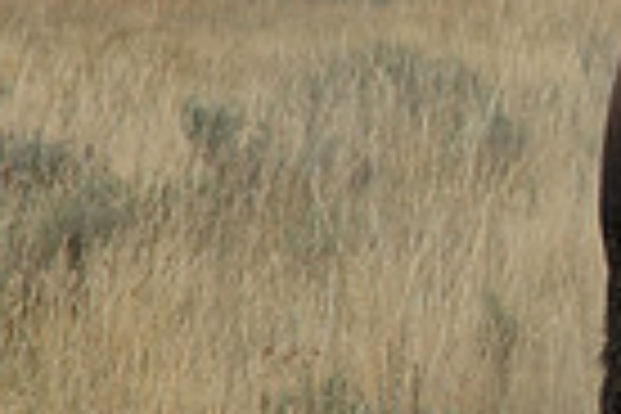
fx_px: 7589
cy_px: -14
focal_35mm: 440
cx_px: 950
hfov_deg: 4.7
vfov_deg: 3.1
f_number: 7.1
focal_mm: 70
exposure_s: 1/200
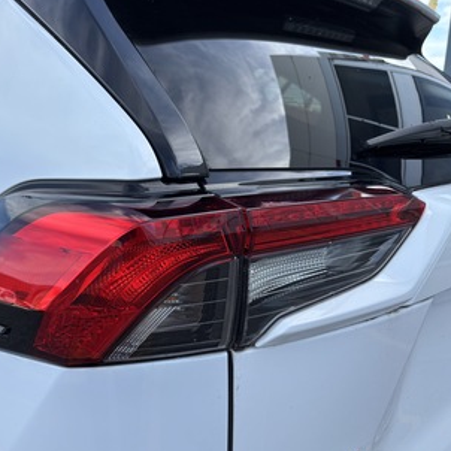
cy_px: 228
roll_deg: -1.6
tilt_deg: -10.0
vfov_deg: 51.1
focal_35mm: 32
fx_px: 472
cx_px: 157
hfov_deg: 50.3
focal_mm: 5.96
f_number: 1.6
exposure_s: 1/1233
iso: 50
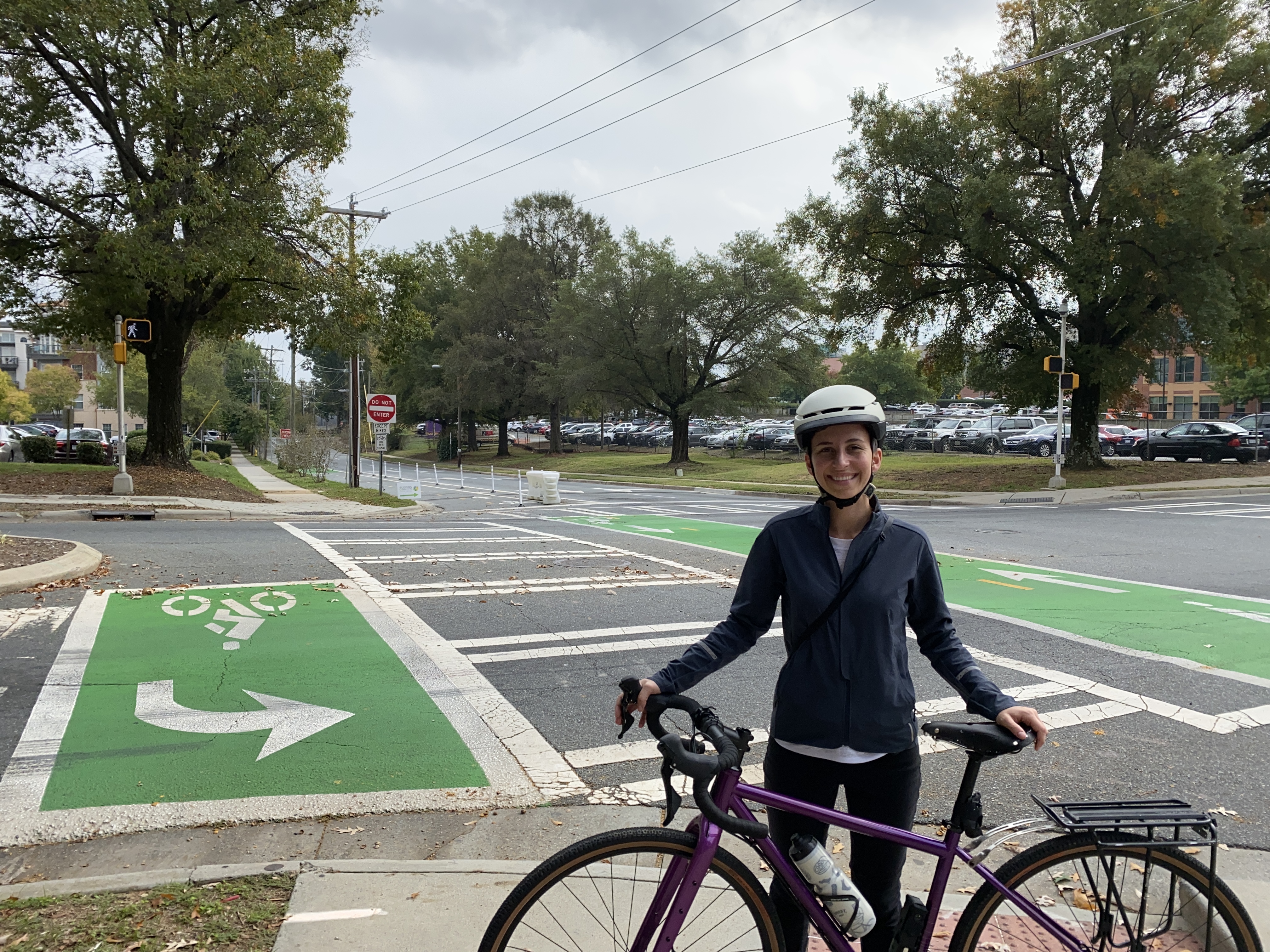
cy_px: 476
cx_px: 635
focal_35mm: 26
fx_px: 954
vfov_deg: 53.1
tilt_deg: -4.8
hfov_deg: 67.3
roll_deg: -2.2
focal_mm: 4.25
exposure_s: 1/1524
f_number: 1.8
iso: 32
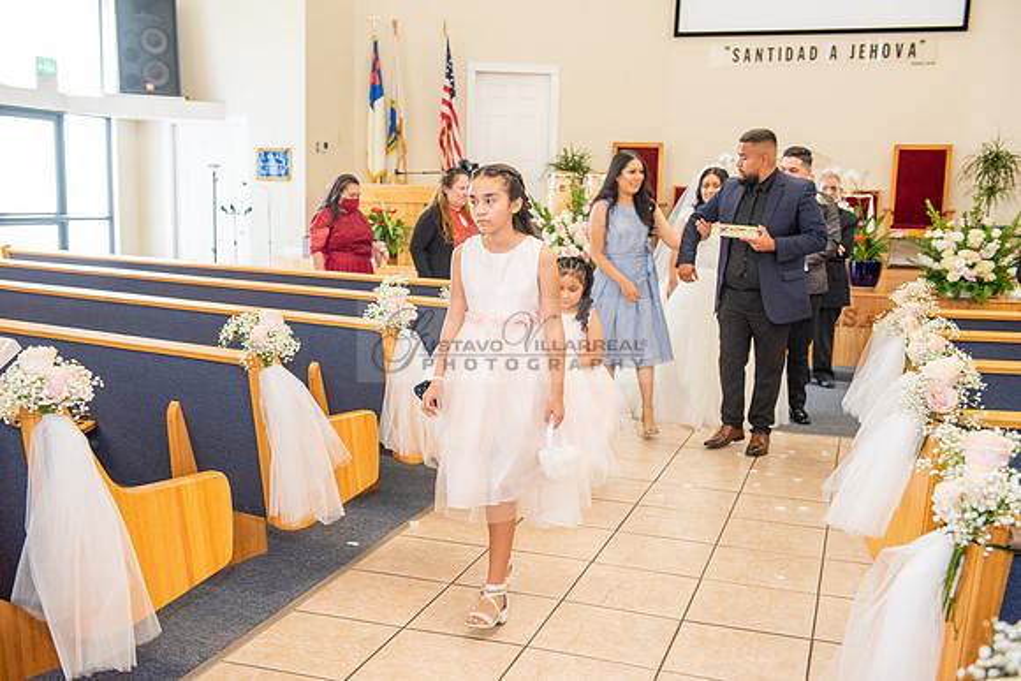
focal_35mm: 38
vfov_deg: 35.1
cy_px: 340
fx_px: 1078
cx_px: 510
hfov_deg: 50.7
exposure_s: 1/100
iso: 1250
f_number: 5
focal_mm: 38
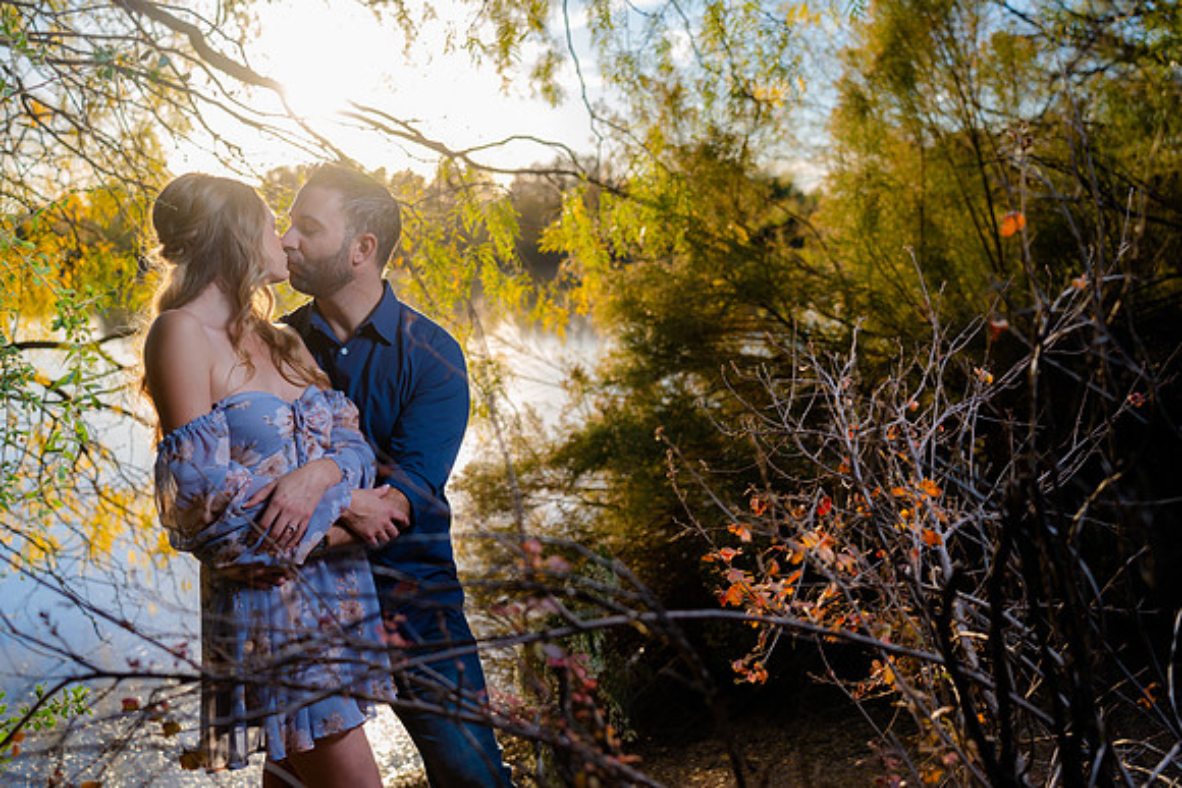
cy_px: 394
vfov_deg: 29.3
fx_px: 1511
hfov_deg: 42.7
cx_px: 591
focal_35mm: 46
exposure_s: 1/250
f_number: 4
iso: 50
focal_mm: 46
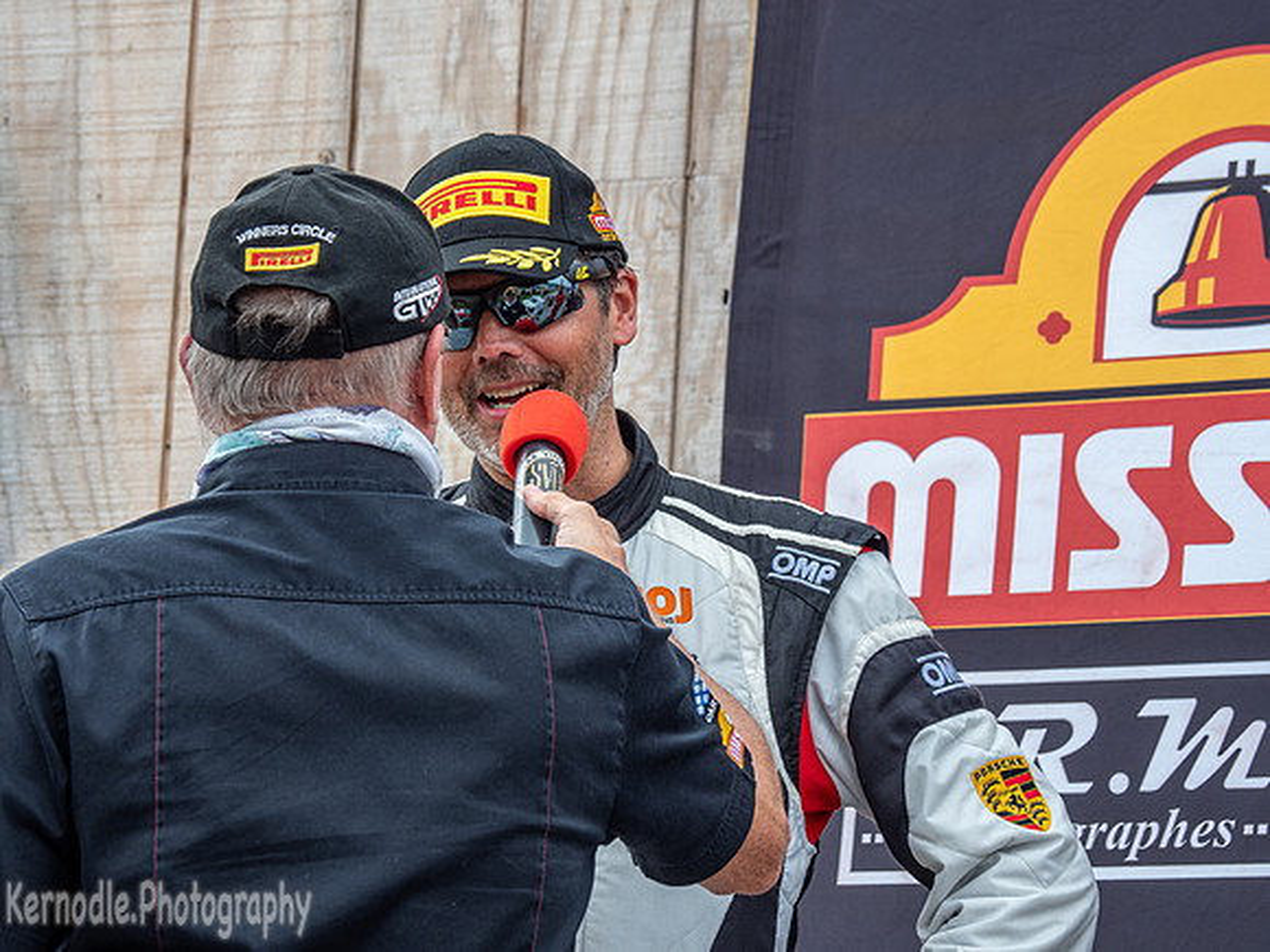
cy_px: 476
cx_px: 635
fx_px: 7338
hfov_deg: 9.9
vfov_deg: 7.4
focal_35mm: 200
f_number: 7.1
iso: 200
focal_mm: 100
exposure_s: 1/125
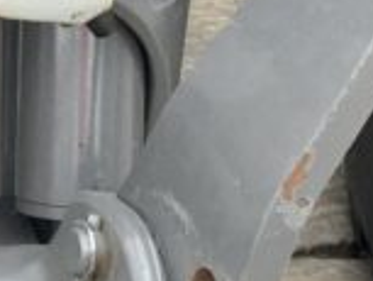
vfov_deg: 7.6
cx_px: -59
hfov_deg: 10.1
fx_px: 2092
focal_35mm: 194
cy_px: -98
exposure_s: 1/122
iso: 40
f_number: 1.8
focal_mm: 3
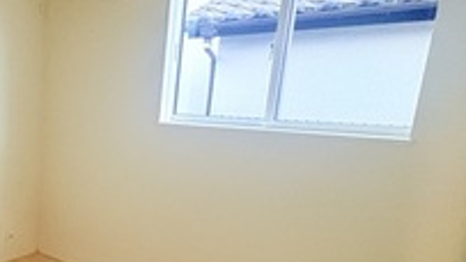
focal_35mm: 36
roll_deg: -0.3
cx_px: 7
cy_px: 193
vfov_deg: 32.2
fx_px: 445
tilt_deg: -12.0
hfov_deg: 46.8
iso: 320
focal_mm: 2.22
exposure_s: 1/50
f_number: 2.2
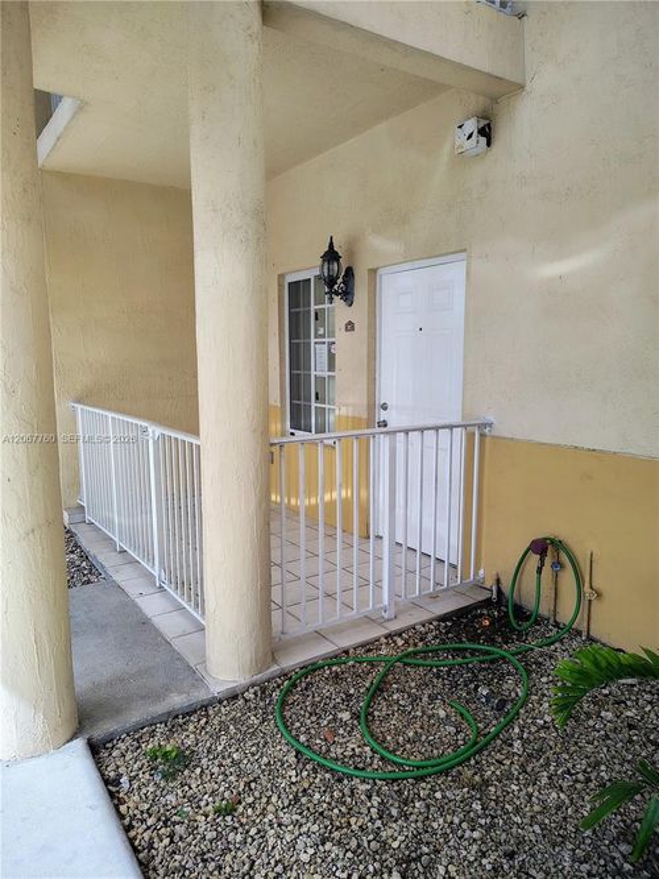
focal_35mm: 24
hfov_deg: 56.8
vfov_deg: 71.6
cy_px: 440
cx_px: 330
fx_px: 609
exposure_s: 1/775
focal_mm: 5.56
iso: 100
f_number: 1.8
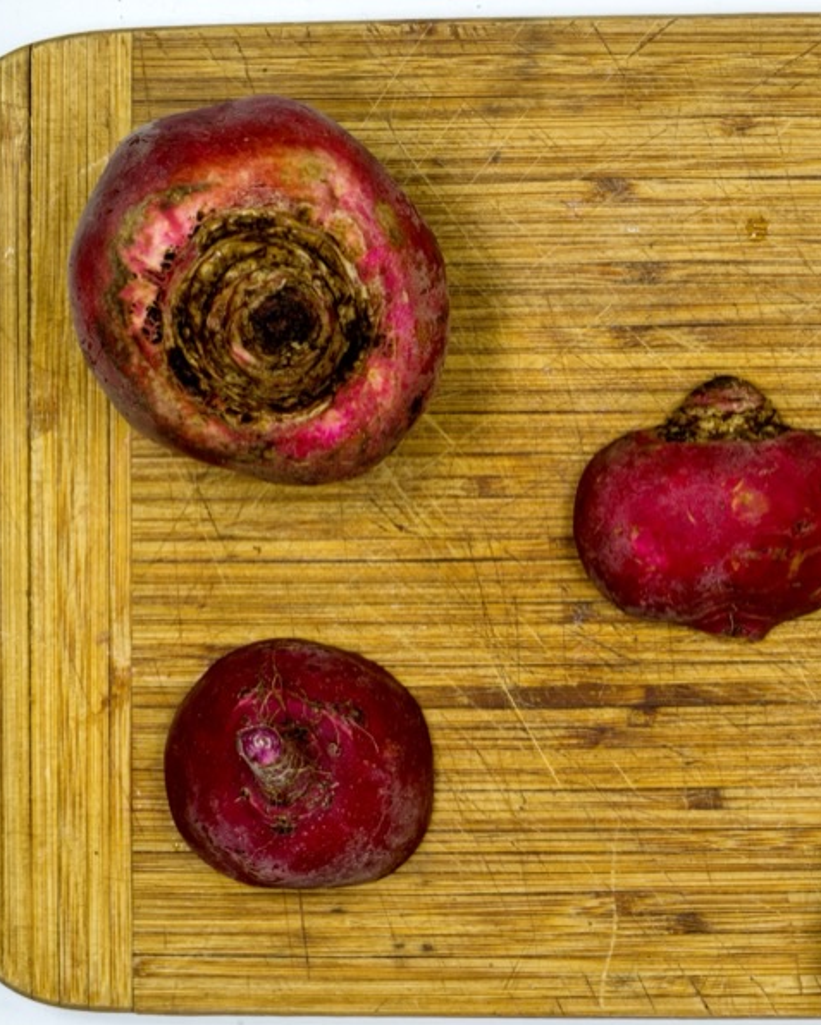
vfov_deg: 26.8
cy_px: 517
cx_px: 697
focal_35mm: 71
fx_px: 2156
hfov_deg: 21.2
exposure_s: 1/6
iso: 250
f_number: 18
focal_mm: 50
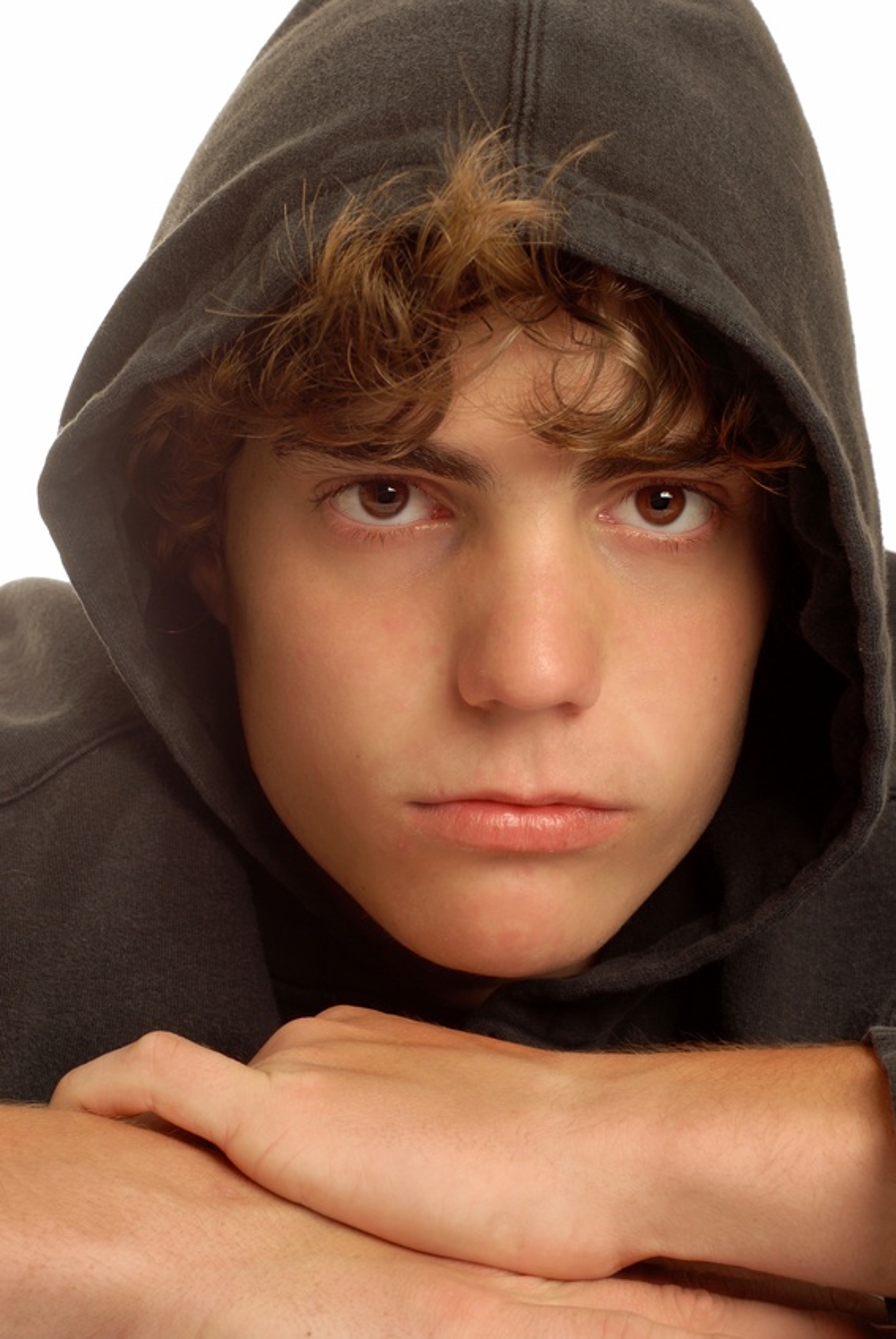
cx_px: 448
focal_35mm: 75
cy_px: 670
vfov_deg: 27.0
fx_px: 2792
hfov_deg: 18.2
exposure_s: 1/60
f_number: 9
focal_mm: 50
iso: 100
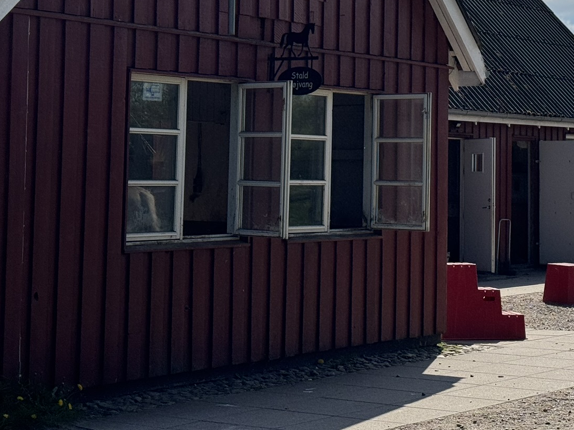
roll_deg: -0.9
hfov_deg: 21.4
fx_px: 1492
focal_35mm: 90
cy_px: 86
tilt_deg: +3.6
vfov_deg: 16.3
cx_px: 491
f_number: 1.78
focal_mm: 6.76
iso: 80
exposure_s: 1/15385
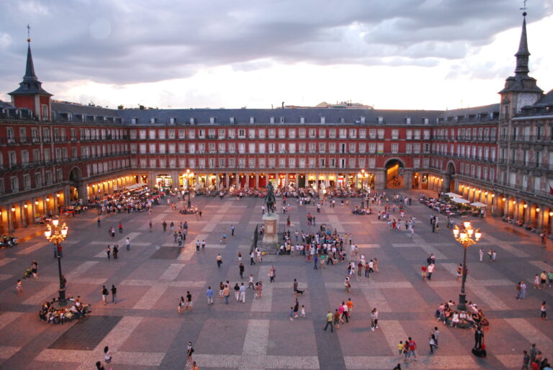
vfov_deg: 48.0
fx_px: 415
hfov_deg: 67.3
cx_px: 276
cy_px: 185
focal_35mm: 27
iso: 1600
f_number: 3.5
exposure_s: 1/60
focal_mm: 18
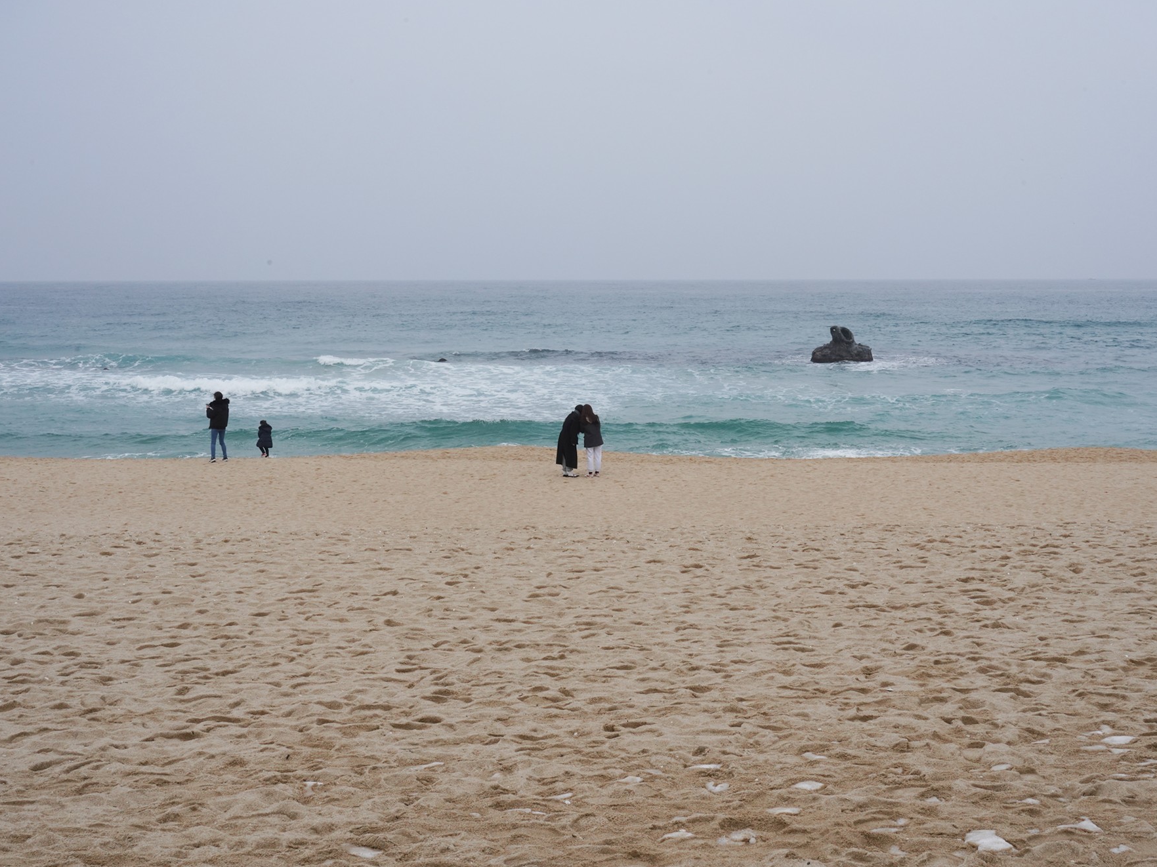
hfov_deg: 39.6
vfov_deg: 30.3
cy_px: 434
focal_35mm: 48
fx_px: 1604
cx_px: 610
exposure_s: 1/100
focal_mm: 44
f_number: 22
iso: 800
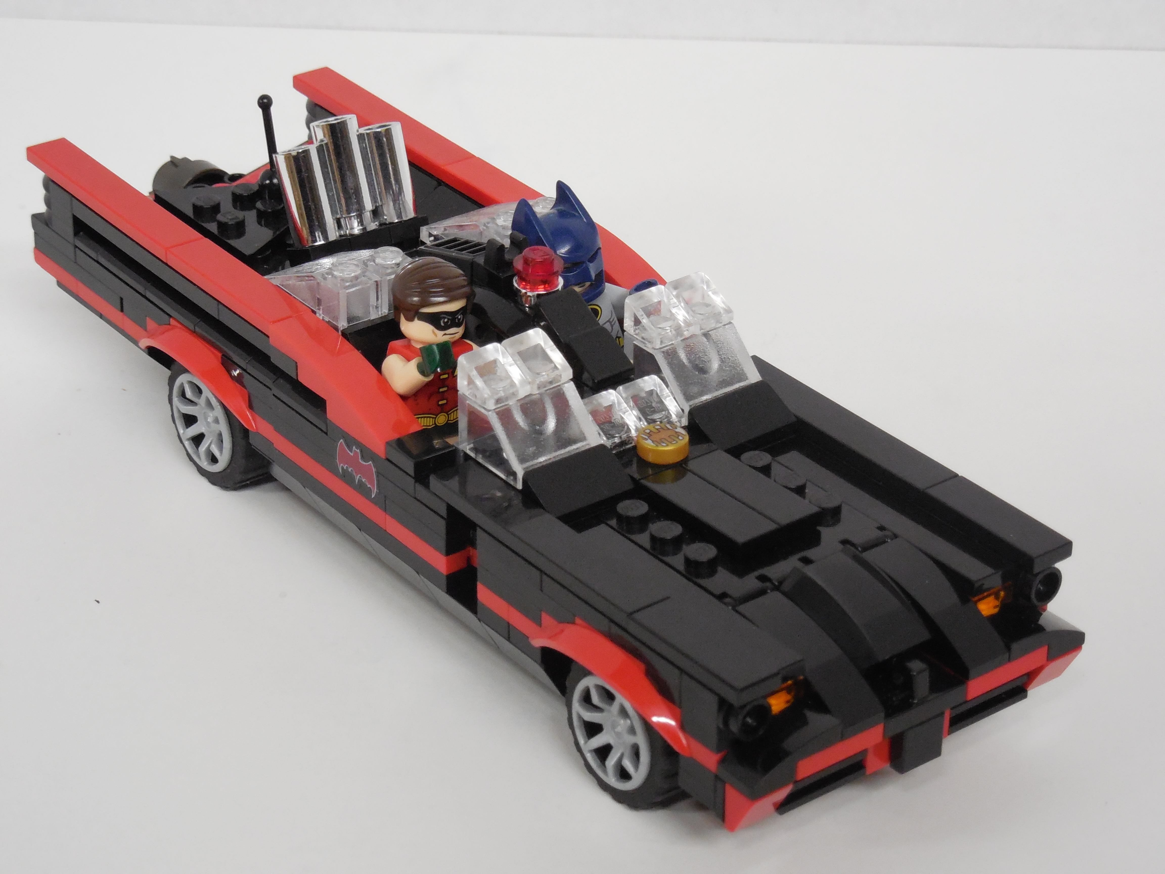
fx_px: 2995
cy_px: 437
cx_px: 582
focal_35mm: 89
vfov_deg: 16.6
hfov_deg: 22.0
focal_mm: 16
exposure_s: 1/15
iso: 720
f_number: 4.6
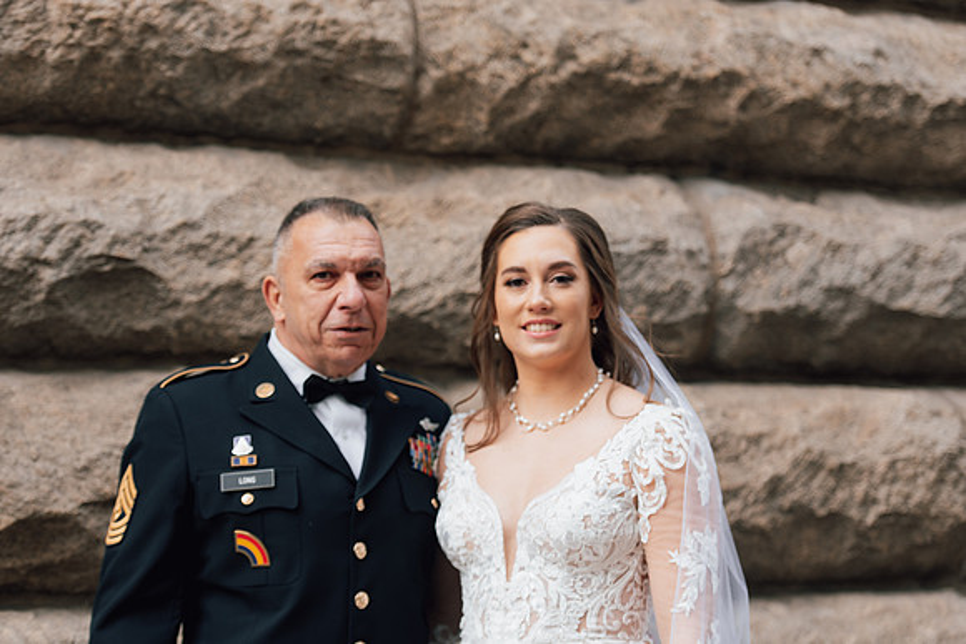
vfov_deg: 14.0
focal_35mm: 98
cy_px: 322
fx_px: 2630
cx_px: 483
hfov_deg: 20.8
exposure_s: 1/200
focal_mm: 98
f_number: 2.8
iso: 160
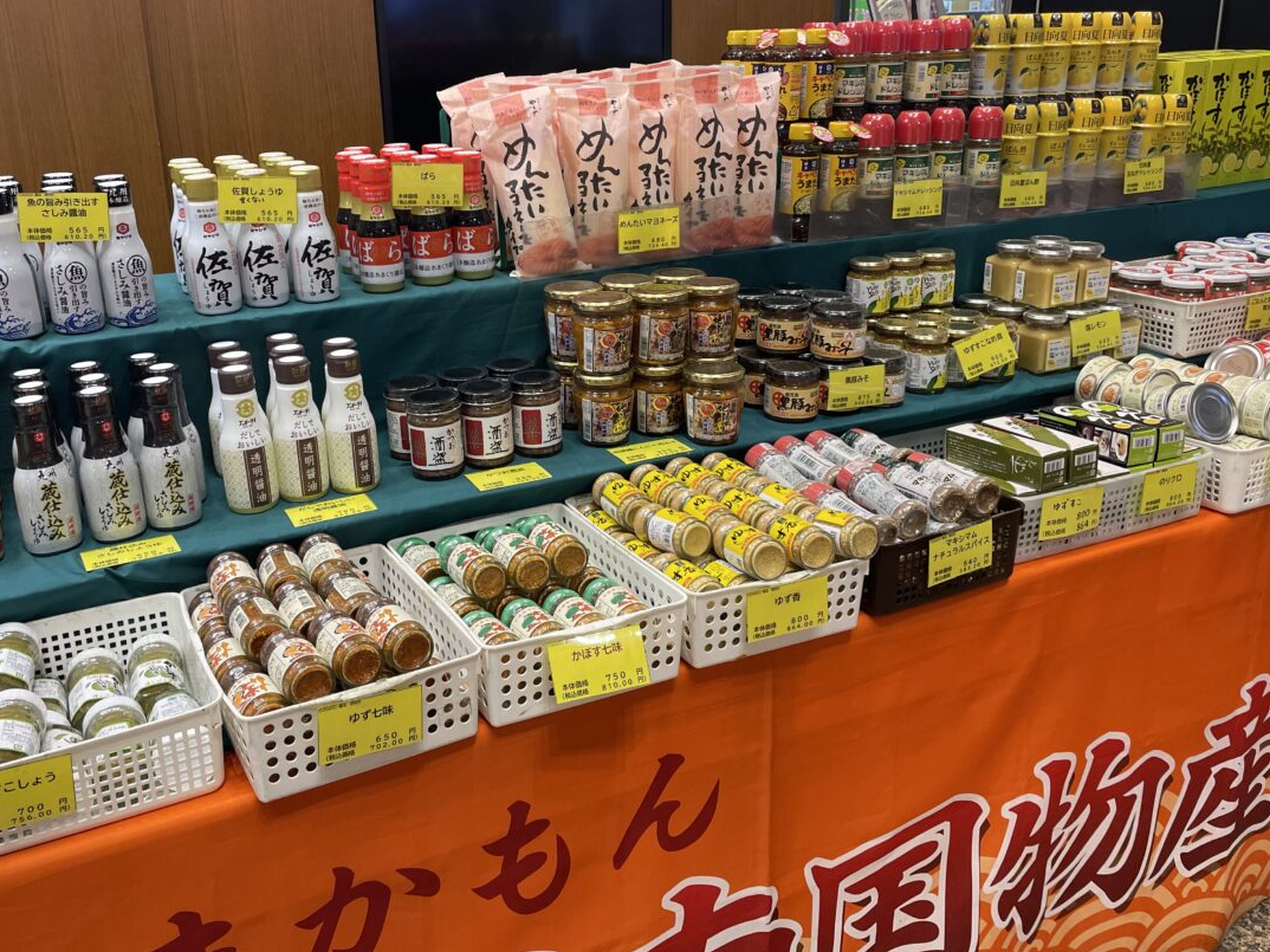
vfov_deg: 45.3
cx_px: 545
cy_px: 404
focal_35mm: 31
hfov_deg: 58.1
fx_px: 1137
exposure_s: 1/100
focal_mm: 4.2
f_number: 1.6
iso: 100
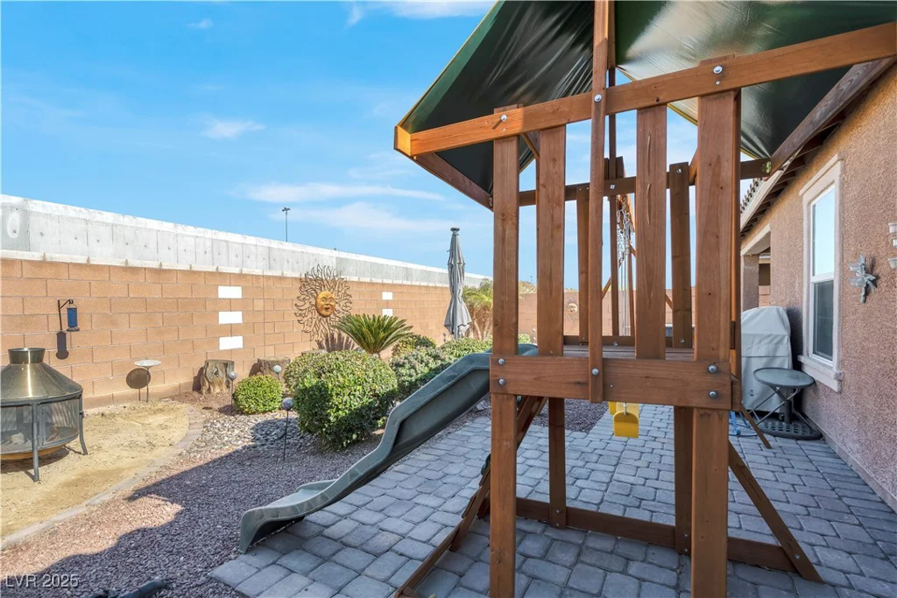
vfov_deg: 73.8
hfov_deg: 96.7
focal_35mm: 16
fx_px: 399
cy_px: 299
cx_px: 448
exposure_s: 1/125
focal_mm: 16
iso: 100
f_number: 9
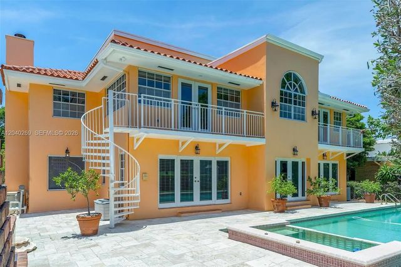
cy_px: 134
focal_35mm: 22
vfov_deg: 57.2
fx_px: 245
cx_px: 200
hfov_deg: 78.6
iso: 100
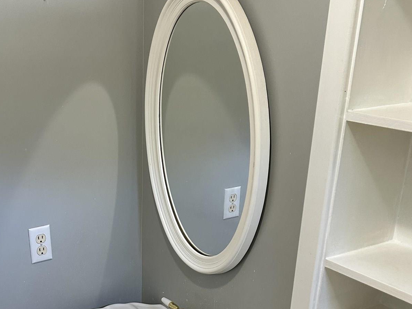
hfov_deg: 37.7
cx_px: 130
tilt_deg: -25.1
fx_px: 595
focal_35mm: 50
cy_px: 276
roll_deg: +0.4
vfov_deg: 28.1
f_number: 1.5
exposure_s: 1/60
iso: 160
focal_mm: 5.7
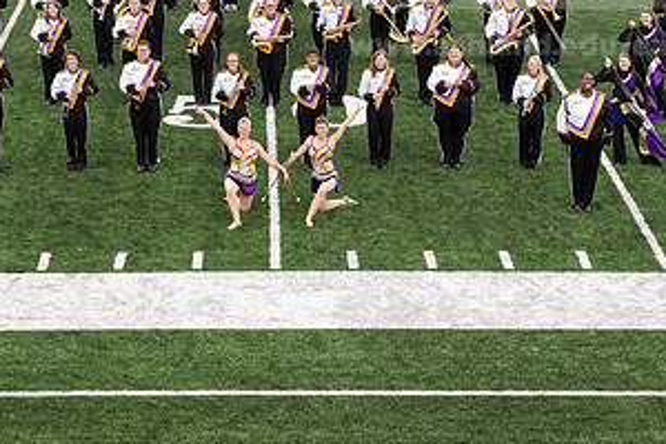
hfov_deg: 18.2
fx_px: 2072
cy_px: 92
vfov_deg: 12.2
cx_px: 249
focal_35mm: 112
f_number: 10
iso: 640
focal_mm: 58
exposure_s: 1/250
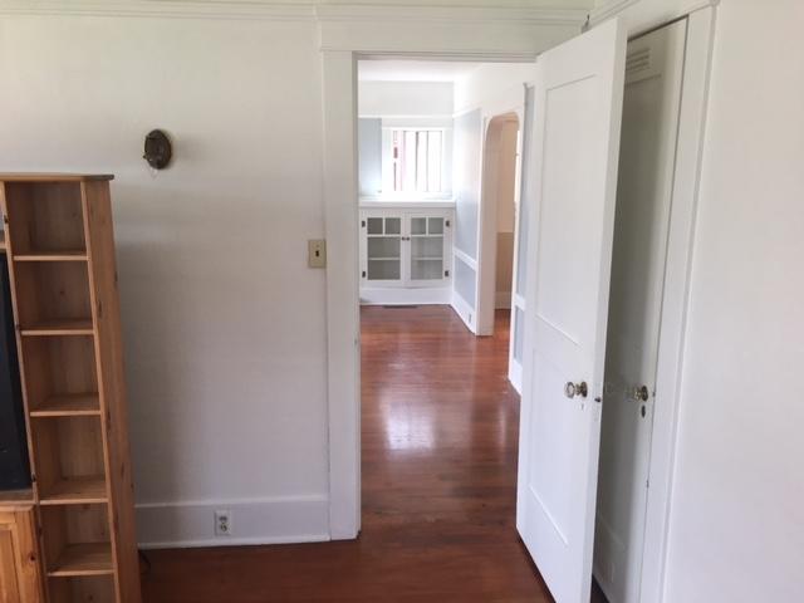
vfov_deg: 48.2
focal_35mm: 29
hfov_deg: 61.7
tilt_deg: -11.4
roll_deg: -1.1
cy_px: 302
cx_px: 402
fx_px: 674
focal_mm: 4.15
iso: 40
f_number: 2.2
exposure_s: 1/120
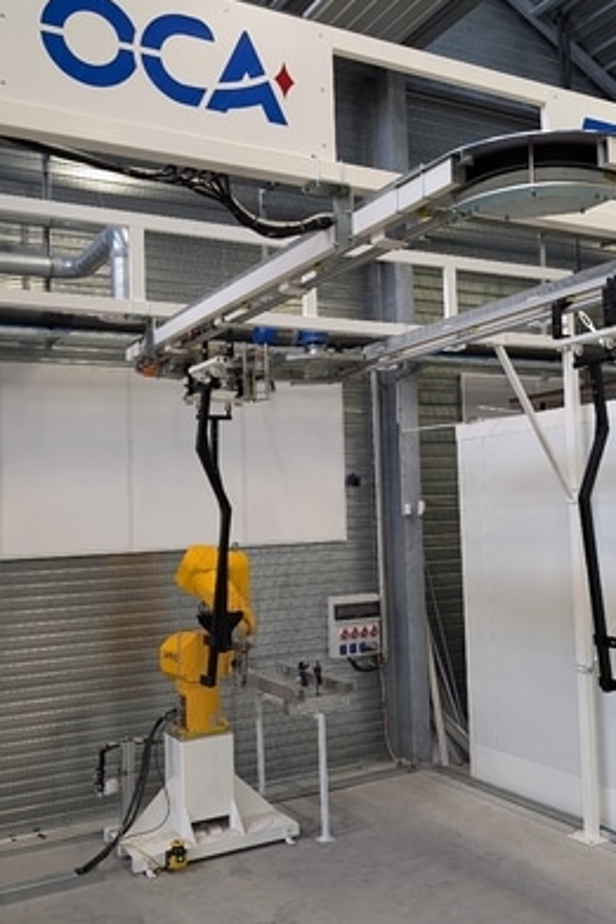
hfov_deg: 37.6
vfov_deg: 54.5
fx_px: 899
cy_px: 460
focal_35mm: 35
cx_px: 378
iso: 35
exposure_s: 1/23.8
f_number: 1.68
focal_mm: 6.9
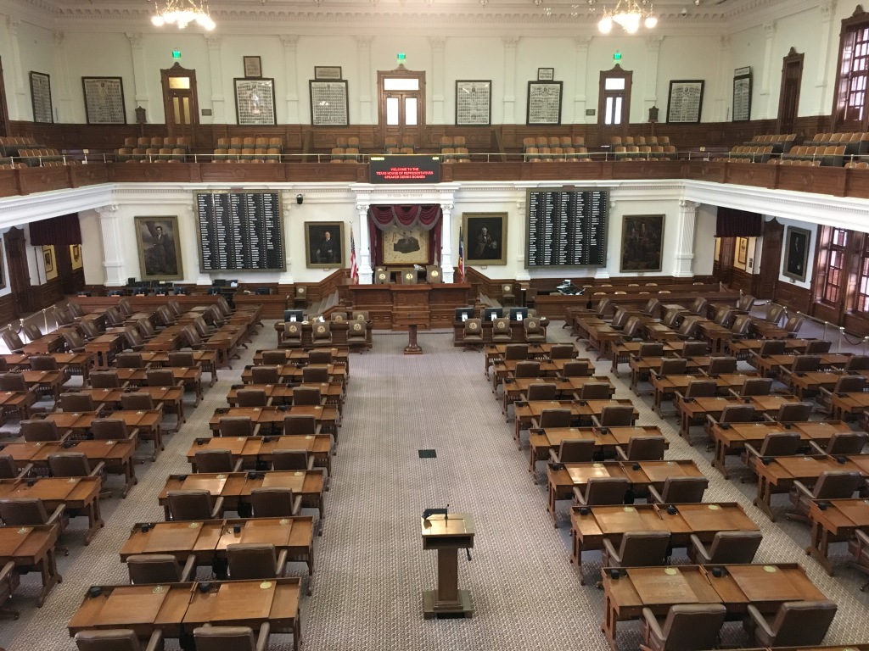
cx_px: 434
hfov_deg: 61.7
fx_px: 728
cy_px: 326
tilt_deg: -12.8
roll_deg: +0.1
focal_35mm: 29
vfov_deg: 48.2
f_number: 2.2
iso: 250
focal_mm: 4.15
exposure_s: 1/15
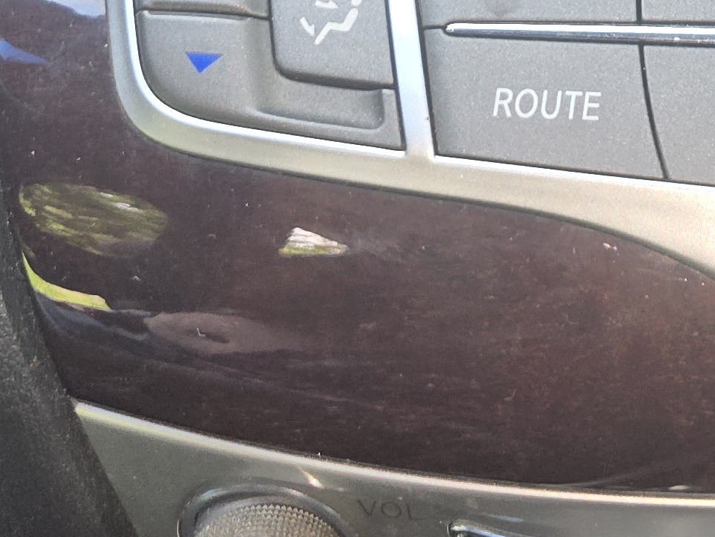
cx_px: 954
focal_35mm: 96
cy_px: -536
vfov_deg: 13.3
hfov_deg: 18.8
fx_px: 1983
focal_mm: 6.3
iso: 20
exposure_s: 1/60
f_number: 1.7
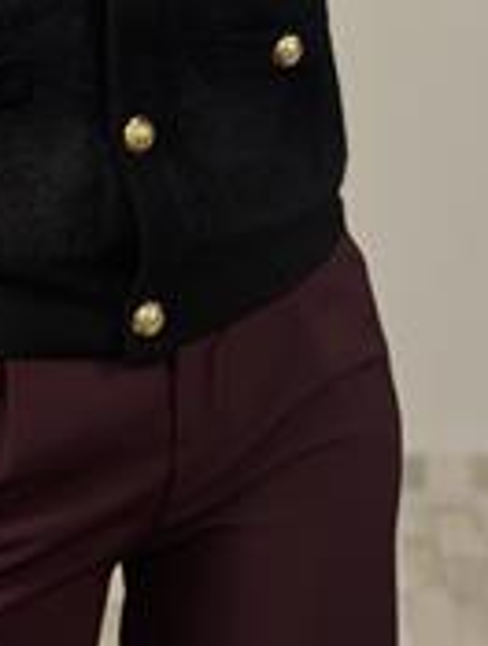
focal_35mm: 113
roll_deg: +2.4
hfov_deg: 13.1
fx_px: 2116
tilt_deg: -28.0
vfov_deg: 16.8
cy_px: -68
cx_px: 74
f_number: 1.78
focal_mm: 6.86
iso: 125
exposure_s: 1/100
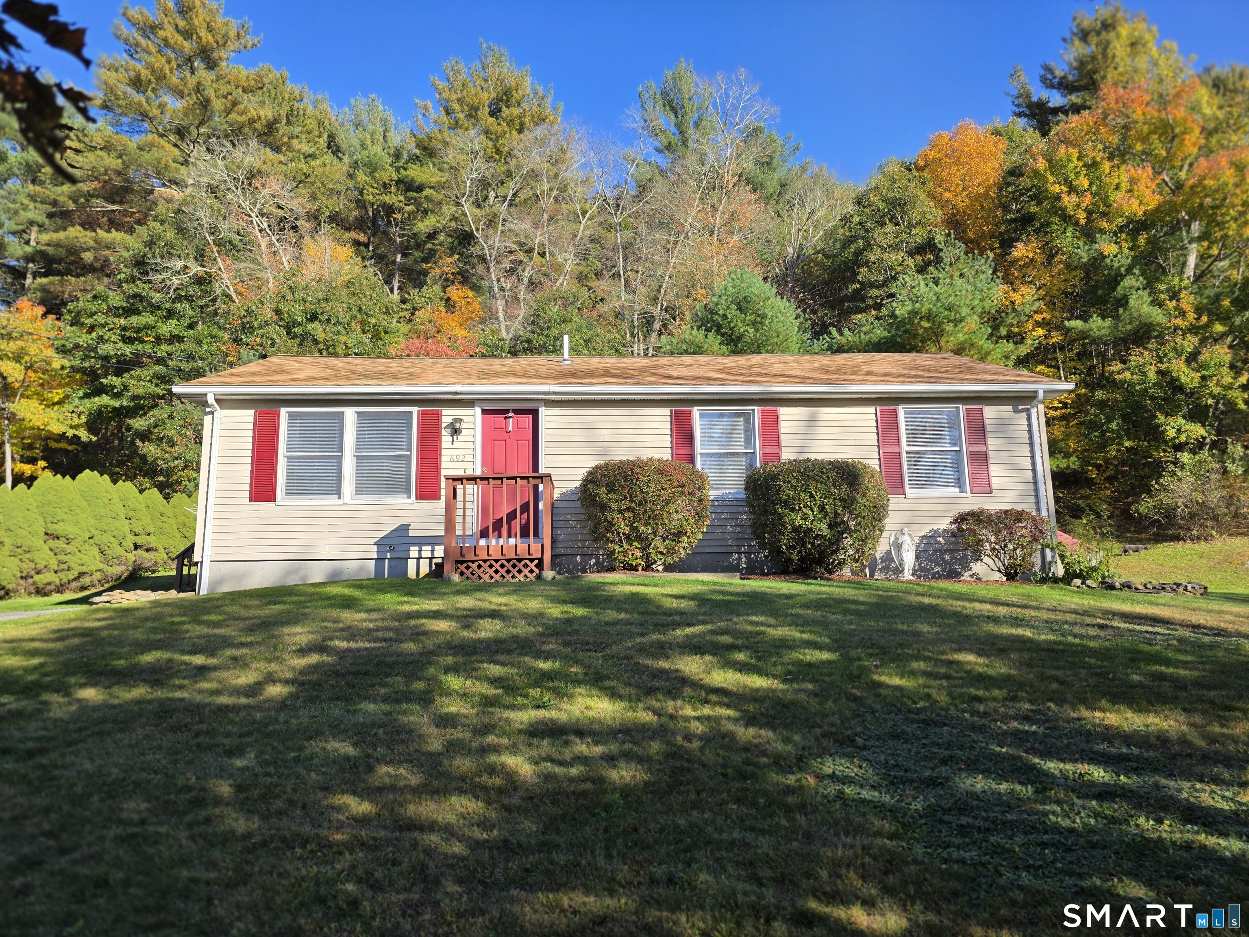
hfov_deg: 73.9
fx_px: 830
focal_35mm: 23
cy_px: 468
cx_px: 624
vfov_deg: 58.9
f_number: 1.7
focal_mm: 6.3
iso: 80
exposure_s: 1/3220
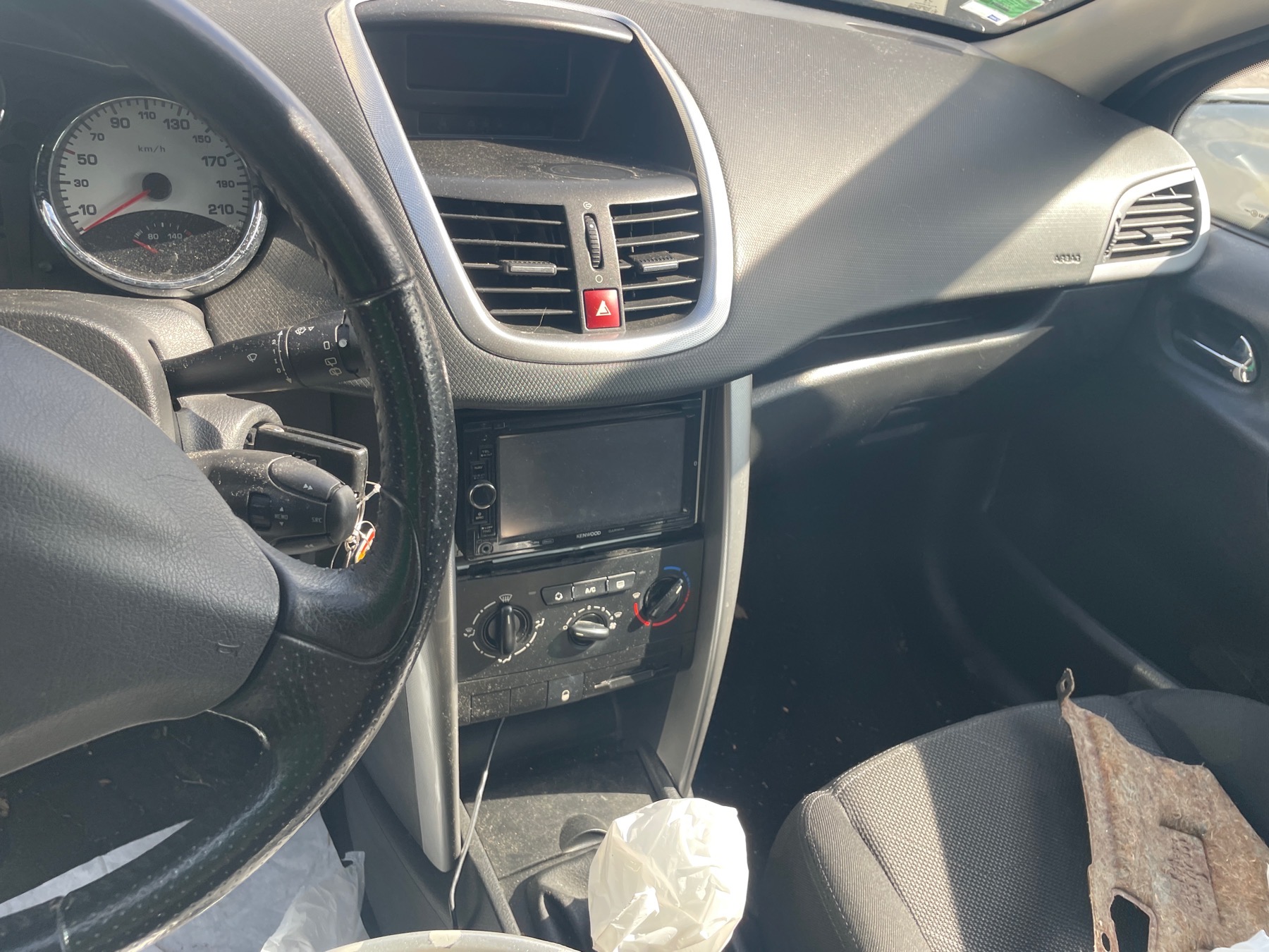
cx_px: 634
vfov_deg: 53.1
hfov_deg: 67.3
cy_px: 476
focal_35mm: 26
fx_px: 953
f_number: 1.6
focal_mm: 4.2
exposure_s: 1/200
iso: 32
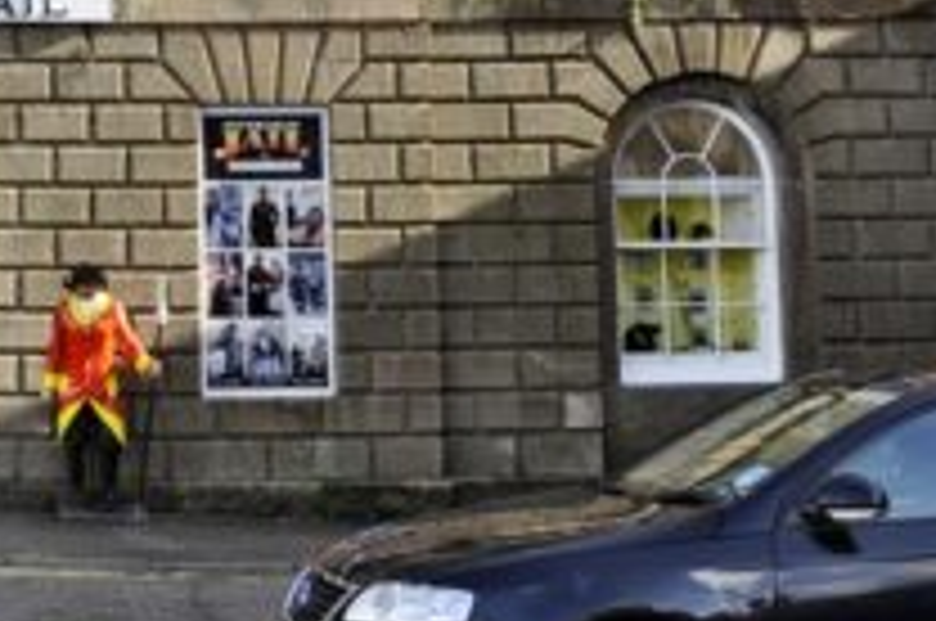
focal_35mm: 83
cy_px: -272
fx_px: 2155
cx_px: -104
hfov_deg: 23.0
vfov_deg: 15.3
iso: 200
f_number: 10
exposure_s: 1/100
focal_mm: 18
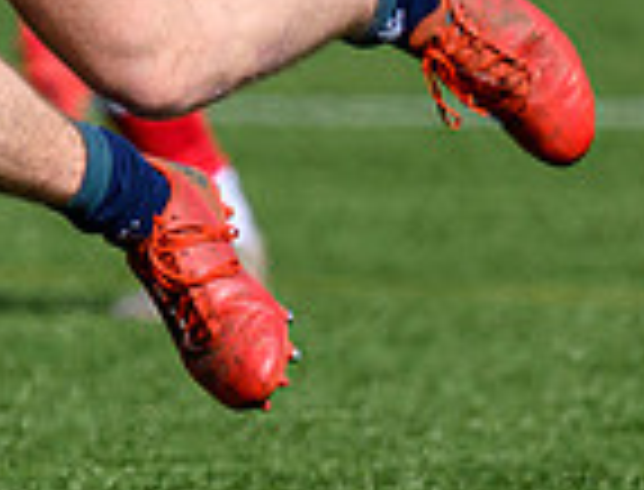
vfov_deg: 0.6
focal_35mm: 2695
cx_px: -556
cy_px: -189
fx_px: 50434
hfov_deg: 0.7
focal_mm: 400
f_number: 4
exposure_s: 1/3200
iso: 200
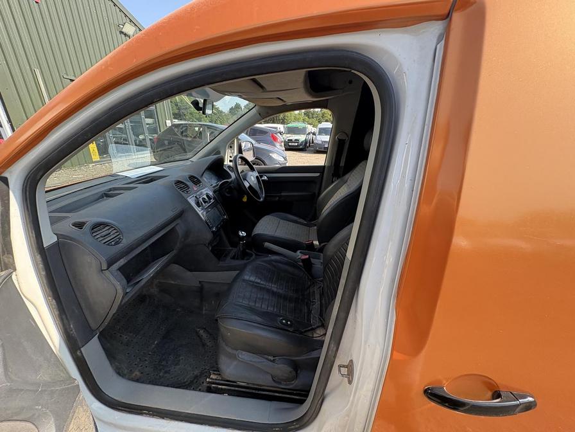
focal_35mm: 14
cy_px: 216
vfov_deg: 85.7
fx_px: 233
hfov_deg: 102.1
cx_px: 288
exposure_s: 1/245
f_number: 2.2
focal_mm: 2.22
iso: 50
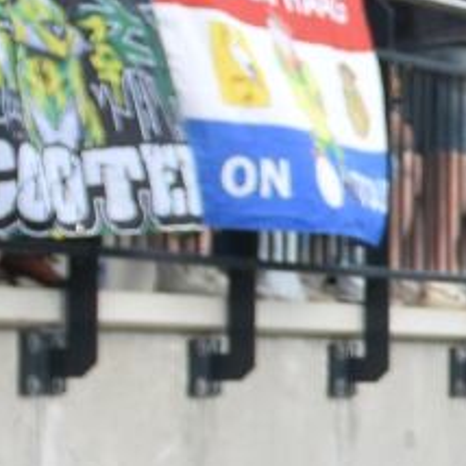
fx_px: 4173
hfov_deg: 5.5
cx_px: 1877
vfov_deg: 6.4
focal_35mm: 274
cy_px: 409
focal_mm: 24
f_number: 4.5
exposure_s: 1/1000
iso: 250
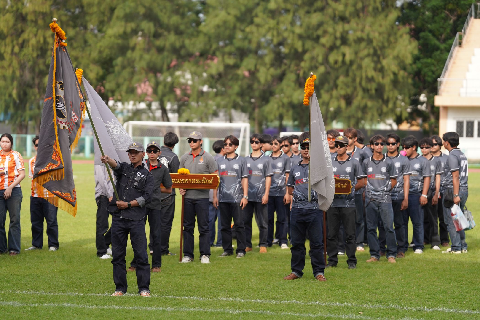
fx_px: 1760
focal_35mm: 132
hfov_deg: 15.5
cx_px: 240
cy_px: 160
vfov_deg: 10.4
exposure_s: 1/4000
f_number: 2.8
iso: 500
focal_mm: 132
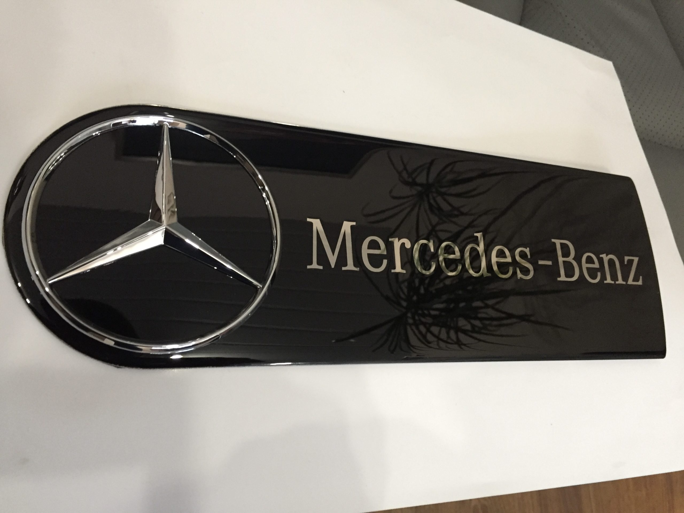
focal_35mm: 29
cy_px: 256
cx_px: 342
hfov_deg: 61.7
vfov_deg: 48.2
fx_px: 573
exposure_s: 1/17
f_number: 2.2
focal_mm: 4.15
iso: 250
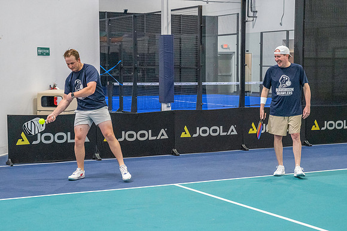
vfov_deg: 17.9
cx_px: 182
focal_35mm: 76
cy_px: 133
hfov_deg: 26.5
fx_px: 736
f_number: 4
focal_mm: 56
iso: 8000
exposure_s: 1/800
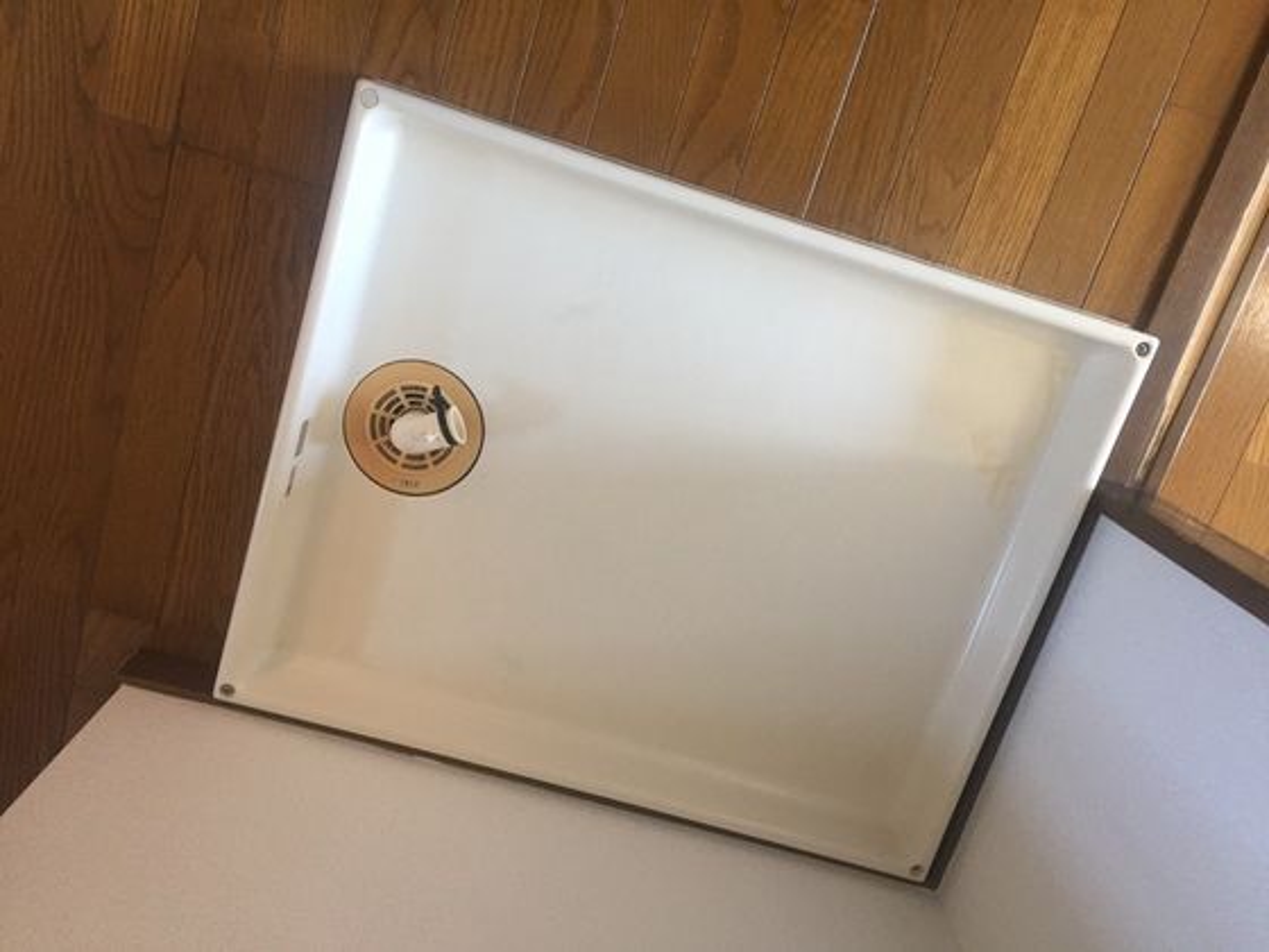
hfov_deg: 61.7
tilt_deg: -74.1
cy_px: 476
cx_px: 634
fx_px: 1063
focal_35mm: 29
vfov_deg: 48.2
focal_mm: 4.15
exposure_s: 1/30
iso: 125
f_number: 2.2
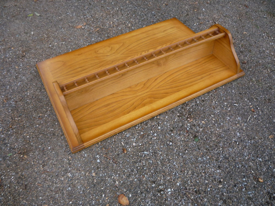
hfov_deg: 60.0
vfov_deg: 46.8
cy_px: 103
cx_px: 138
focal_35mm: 30
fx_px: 238
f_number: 4
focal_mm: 5.2
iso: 100
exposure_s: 1/160
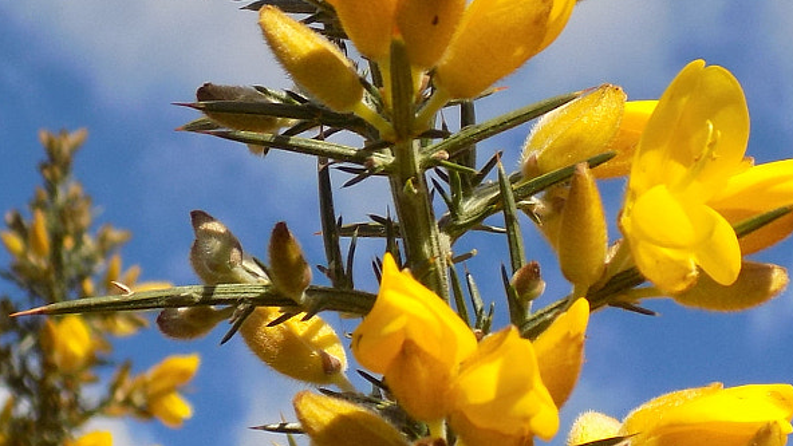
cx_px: 545
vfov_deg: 11.1
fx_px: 2292
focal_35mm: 109
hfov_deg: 19.6
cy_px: 366
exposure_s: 1/800
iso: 80
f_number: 3.5
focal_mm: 6.6
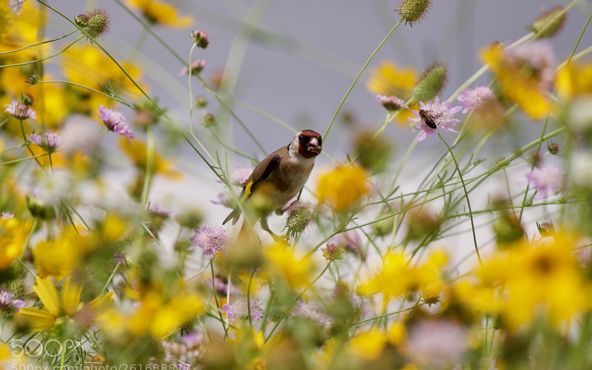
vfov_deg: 1.5
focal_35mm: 891
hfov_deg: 2.4
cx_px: 298
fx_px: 14376
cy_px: 166
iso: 200
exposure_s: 1/1300
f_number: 6.3
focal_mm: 400
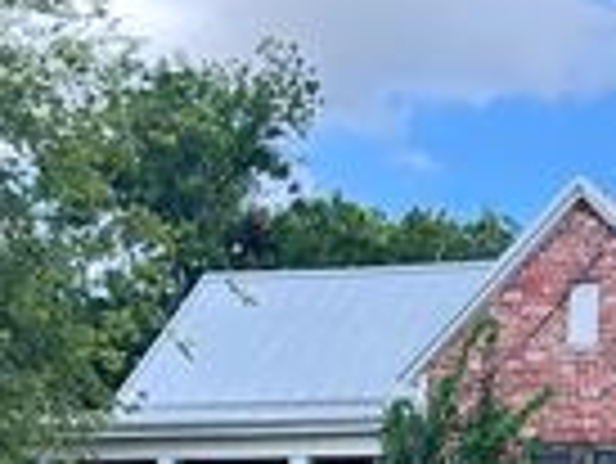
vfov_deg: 15.2
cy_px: 502
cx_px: 513
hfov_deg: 20.4
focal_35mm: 95
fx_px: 1692
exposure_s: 1/658
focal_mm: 5.7
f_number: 1.5
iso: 50
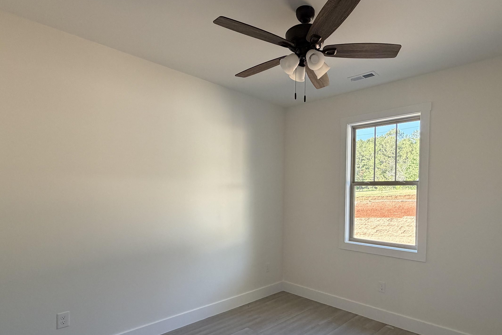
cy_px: 197
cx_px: 290
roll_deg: -0.6
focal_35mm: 21
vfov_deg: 59.1
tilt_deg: -0.9
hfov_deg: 80.6
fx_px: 293
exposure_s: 1/121
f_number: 2.2
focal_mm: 2.22
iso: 200
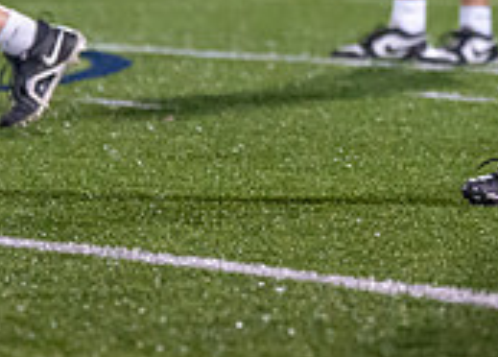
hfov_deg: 3.5
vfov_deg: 2.5
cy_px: -258
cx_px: 680
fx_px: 8142
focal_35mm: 575
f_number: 2.8
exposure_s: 1/1000
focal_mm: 118
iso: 2500
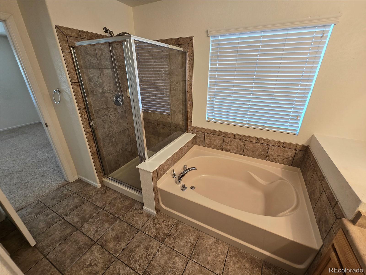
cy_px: 138
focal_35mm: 13
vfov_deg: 89.9
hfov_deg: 106.2
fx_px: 137
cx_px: 183
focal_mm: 2.2
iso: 160
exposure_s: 1/60
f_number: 2.2
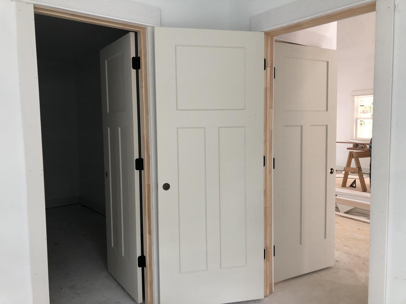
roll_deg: +0.6
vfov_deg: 49.7
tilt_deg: -4.9
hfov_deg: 63.4
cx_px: 203
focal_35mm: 28
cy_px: 152
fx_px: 328
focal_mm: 3.99
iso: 40
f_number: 1.8
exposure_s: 1/20
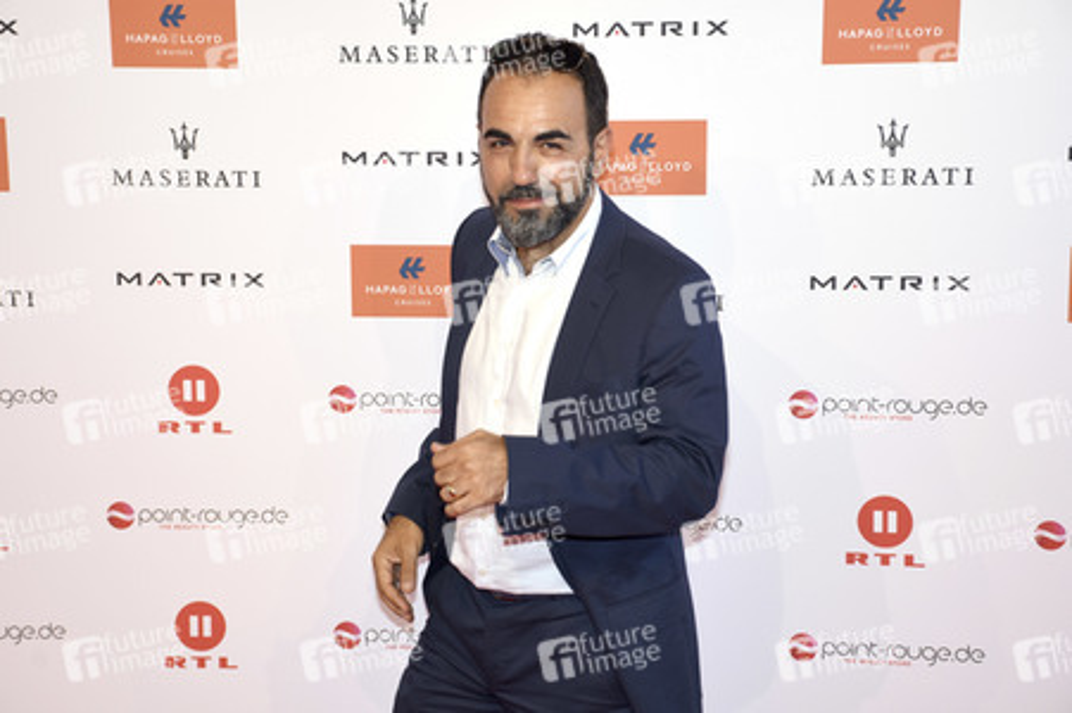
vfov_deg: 17.5
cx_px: 536
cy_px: 356
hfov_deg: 26.0
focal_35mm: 78
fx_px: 2321
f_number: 5.6
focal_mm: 52
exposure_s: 1/160
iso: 250
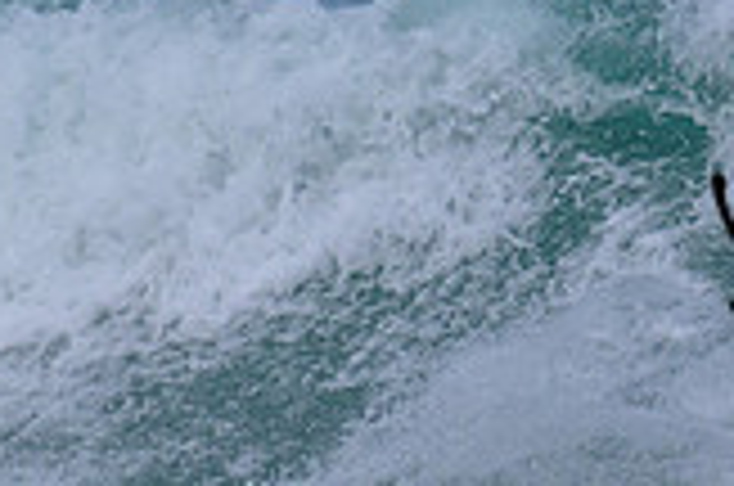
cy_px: 237
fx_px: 66114
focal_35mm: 3249
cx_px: 1063
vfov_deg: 0.4
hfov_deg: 0.6
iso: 720
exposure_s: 1/2000
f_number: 11
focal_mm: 800
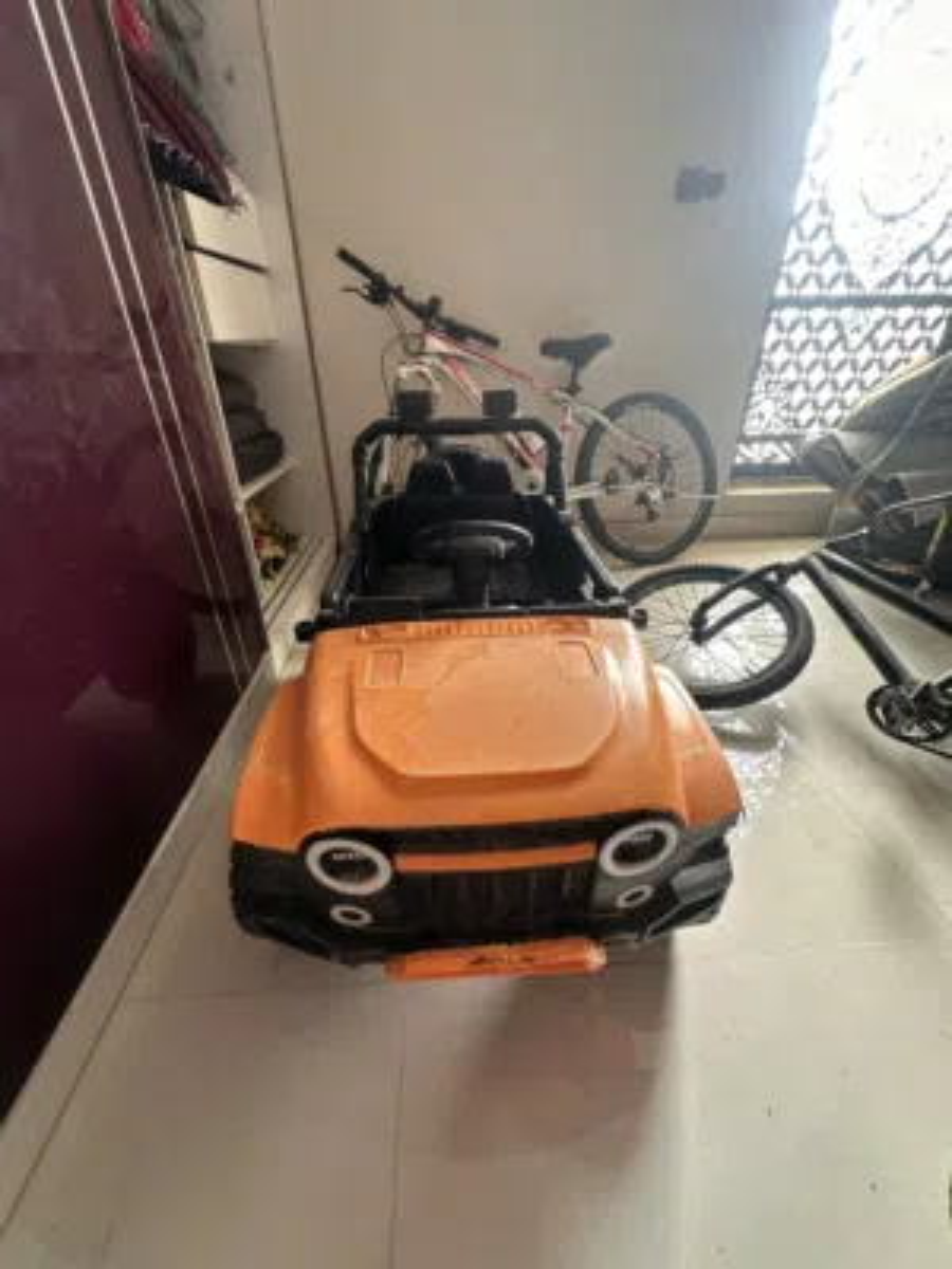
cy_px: 634
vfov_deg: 102.1
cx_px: 476
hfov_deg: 85.7
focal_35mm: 14
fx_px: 513
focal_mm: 2.22
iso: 80
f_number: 2.2
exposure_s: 1/99
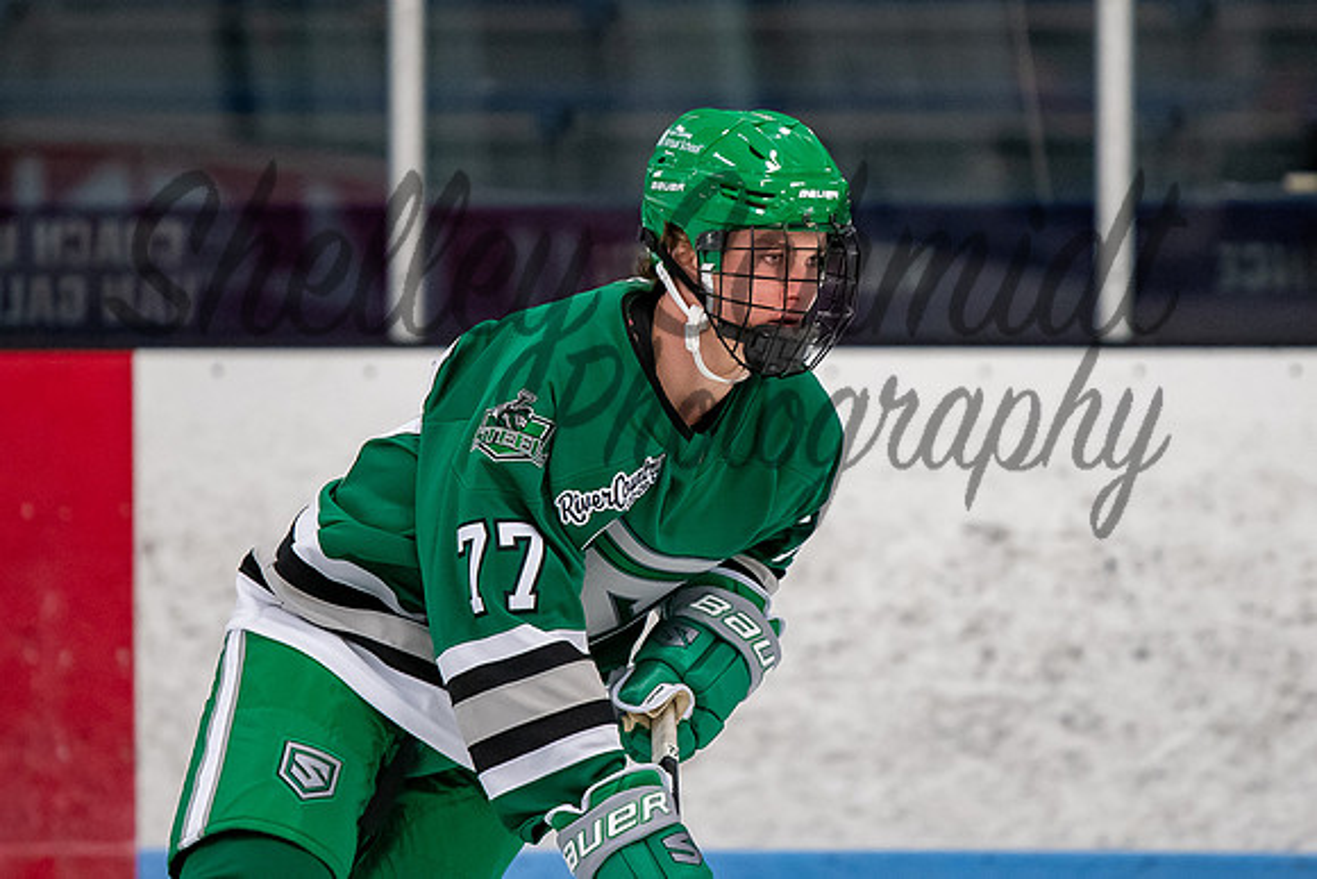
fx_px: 16078
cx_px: 781
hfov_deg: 4.7
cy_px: 331
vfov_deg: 3.1
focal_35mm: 439
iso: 1600
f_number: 2.8
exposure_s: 1/800
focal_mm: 200
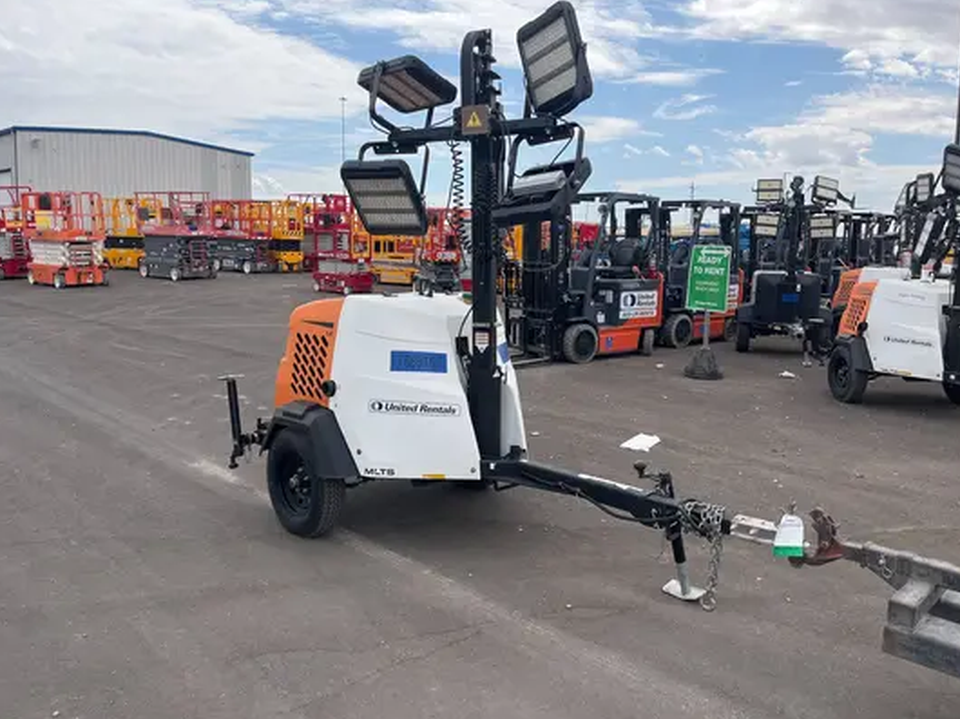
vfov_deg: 51.3
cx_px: 484
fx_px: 748
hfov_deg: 65.3
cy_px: 349
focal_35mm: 27
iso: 50
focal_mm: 5.1
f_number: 1.6
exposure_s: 1/3135
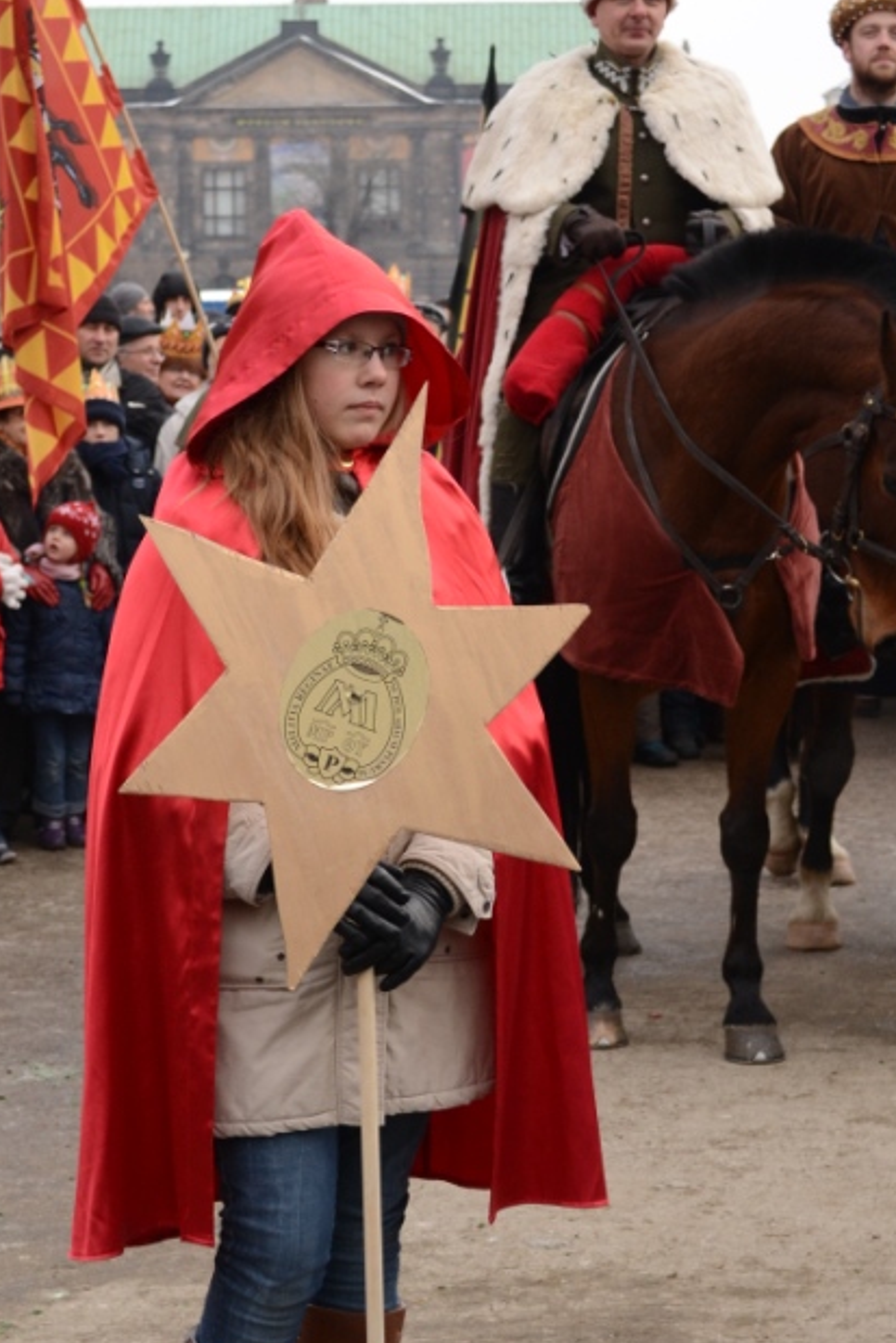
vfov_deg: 23.4
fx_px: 3239
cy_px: 644
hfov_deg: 15.7
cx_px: 379
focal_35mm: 87
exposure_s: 1/400
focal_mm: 35
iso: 400
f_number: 5
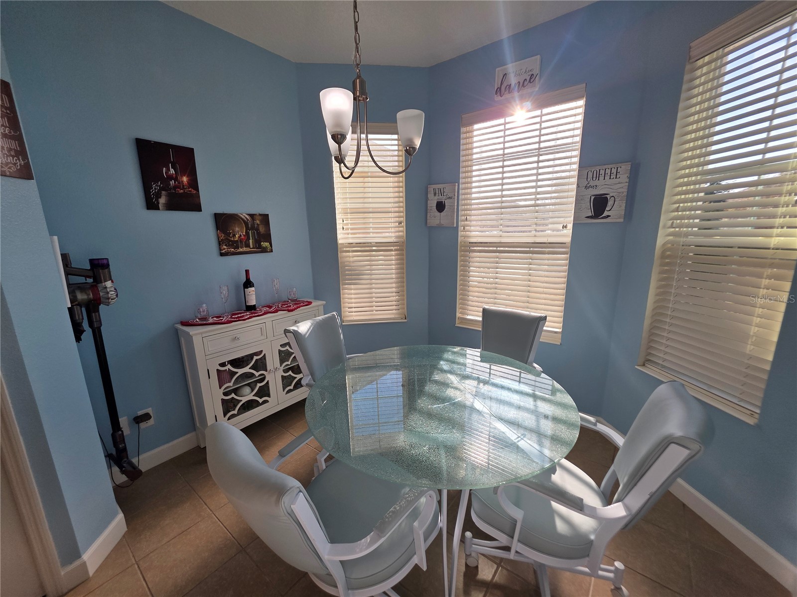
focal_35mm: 13
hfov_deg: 106.2
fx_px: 299
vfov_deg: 89.9
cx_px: 398
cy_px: 298
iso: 40
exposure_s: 1/466
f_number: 1.9
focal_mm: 2.2
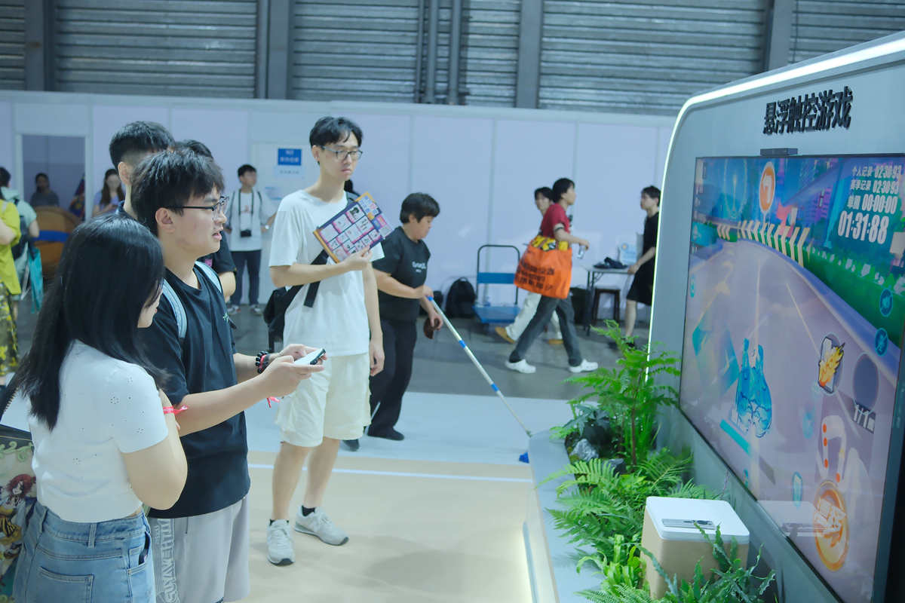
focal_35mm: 35
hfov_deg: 54.4
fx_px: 880
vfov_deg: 37.9
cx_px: 452
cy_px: 302
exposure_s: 1/250
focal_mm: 23
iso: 640
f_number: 2.8
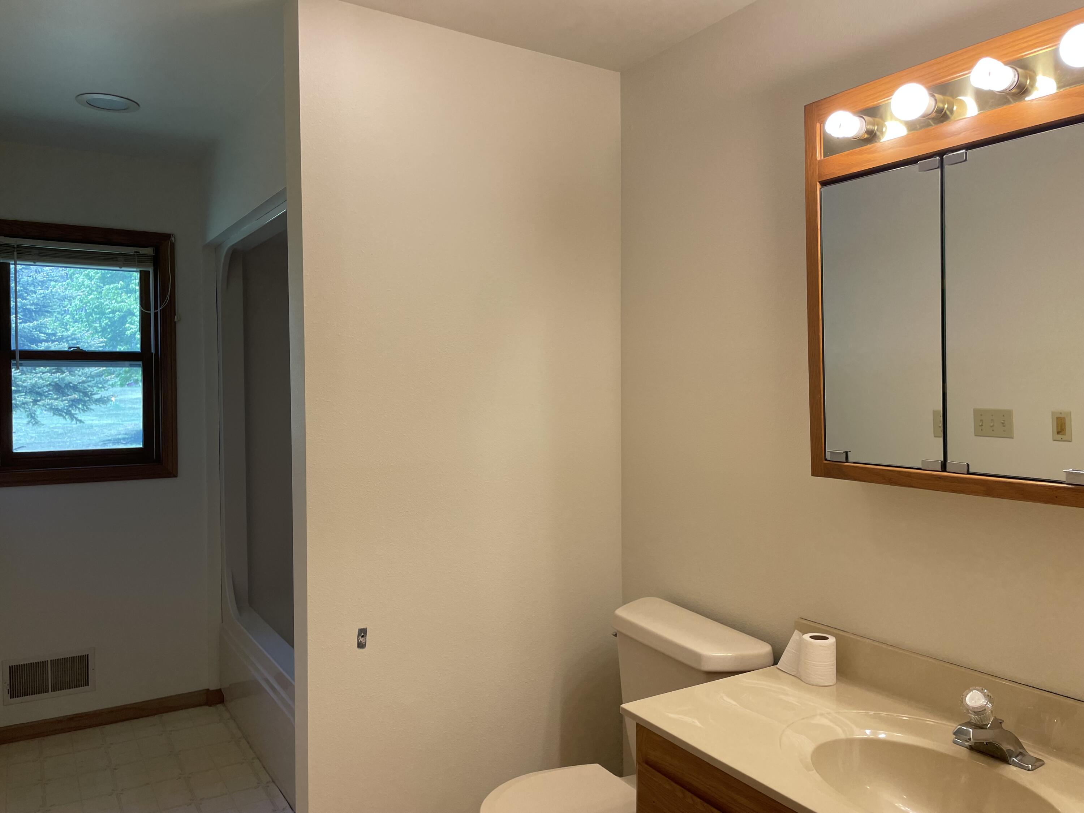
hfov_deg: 67.3
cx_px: 542
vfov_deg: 53.1
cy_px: 406
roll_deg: +0.1
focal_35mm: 26
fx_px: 814
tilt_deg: -1.0
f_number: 1.6
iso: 40
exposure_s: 1/120
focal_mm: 4.2
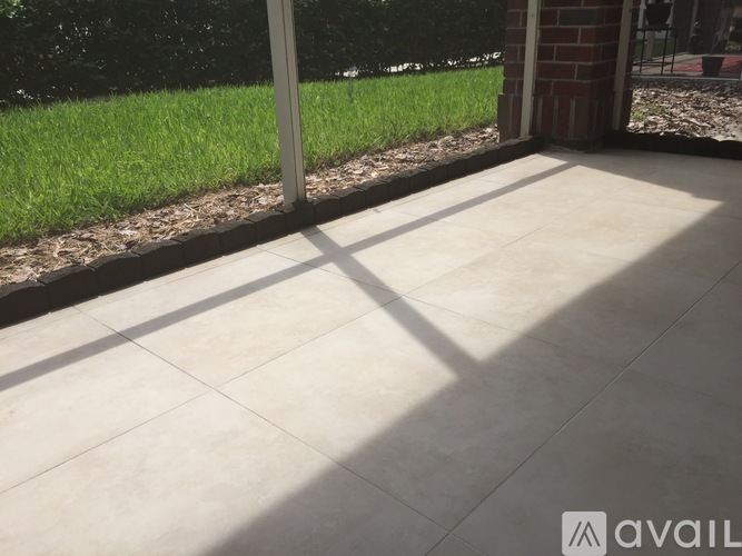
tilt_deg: -21.8
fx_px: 622
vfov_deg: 48.2
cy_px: 278
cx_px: 371
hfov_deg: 61.7
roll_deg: +0.8
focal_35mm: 29
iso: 32
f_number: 2.2
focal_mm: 4.15
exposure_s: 1/719
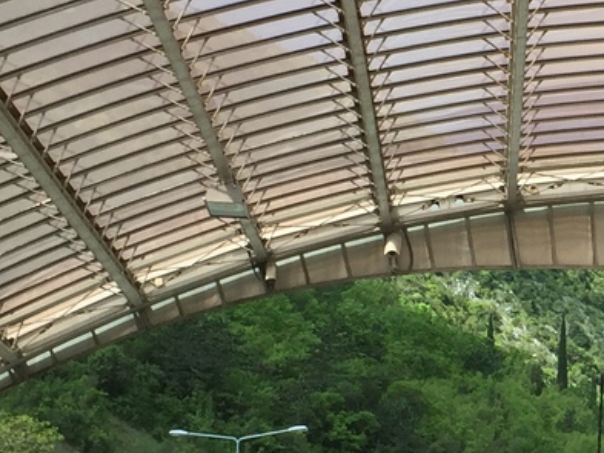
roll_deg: -0.8
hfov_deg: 16.1
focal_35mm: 118
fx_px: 2060
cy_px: 209
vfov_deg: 12.6
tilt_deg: +15.5
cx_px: 709
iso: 32
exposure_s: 1/590
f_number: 2.2
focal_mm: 4.15
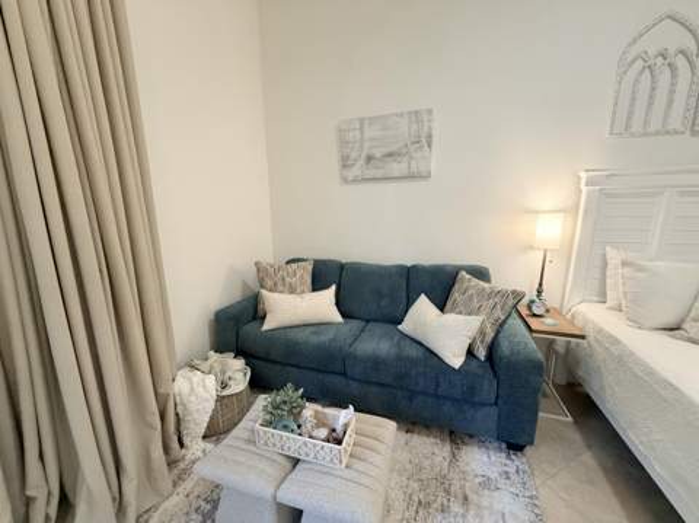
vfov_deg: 85.6
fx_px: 282
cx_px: 350
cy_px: 262
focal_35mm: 14
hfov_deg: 102.1
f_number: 2.2
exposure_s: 1/60
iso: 320
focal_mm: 2.22
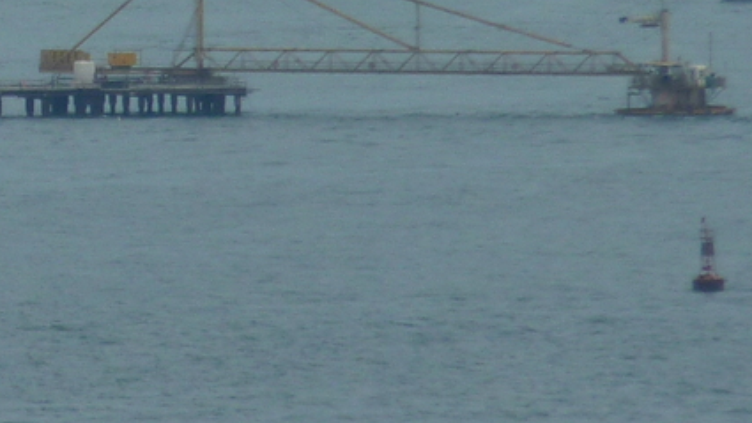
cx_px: -419
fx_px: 24525
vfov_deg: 1.0
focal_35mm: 1230
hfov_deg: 1.8
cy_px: -64
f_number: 5.6
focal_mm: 49.2
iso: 80
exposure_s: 1/500
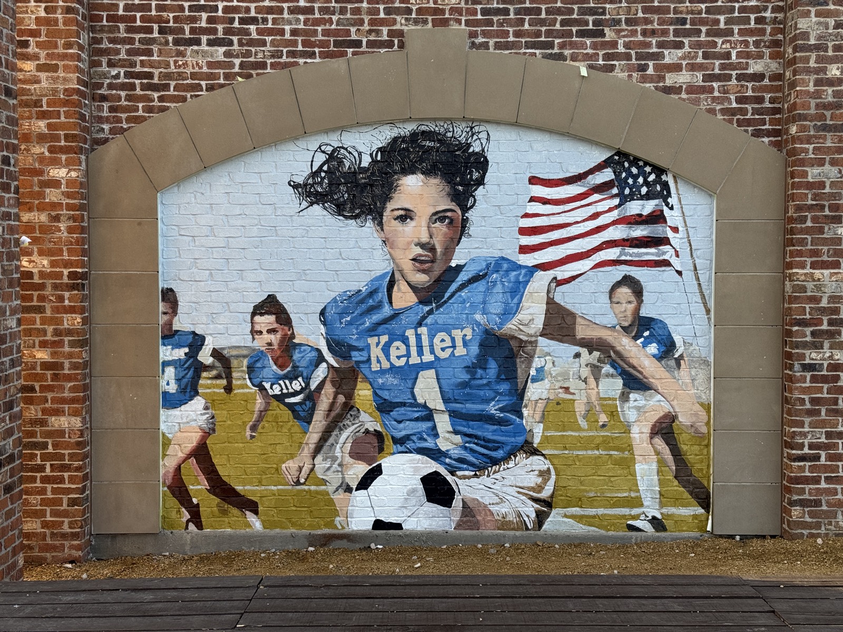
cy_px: 316
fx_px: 1169
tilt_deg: -3.4
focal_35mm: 48
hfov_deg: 39.7
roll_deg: -0.2
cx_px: 422
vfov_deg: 30.3
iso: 64
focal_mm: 6.76
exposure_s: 1/544
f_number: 1.78
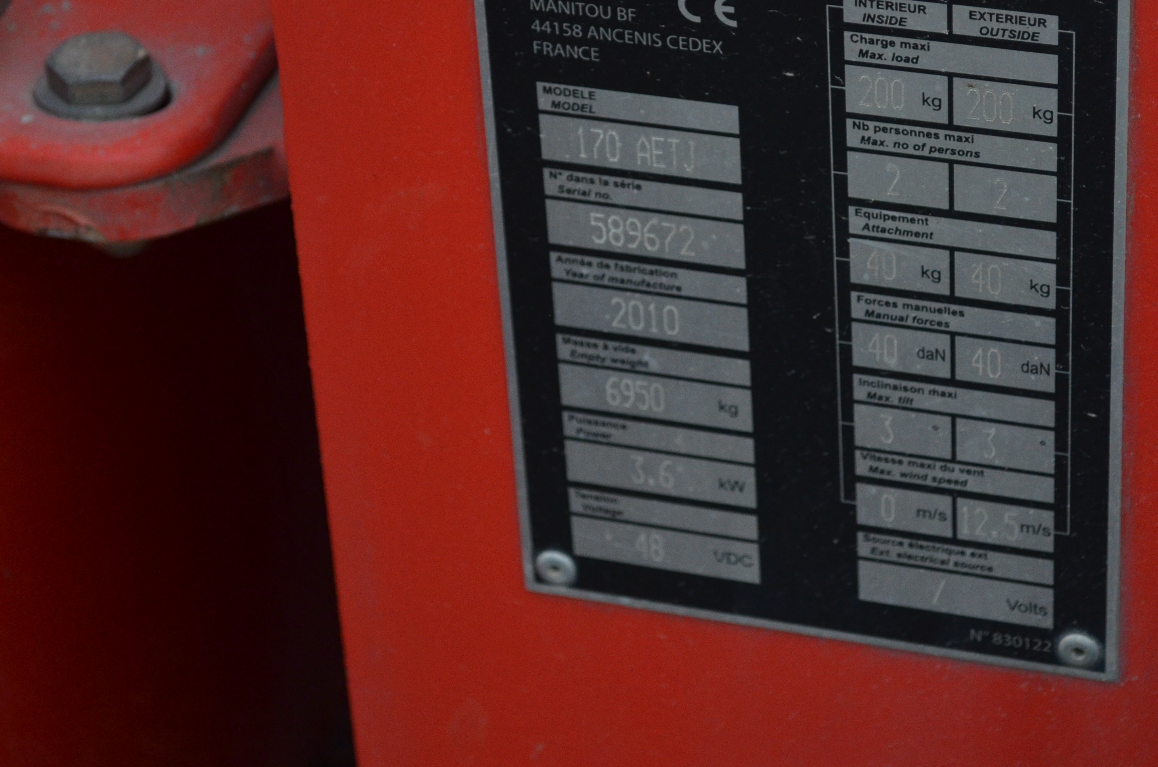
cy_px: 267
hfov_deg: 16.3
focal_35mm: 126
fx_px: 4037
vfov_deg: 10.8
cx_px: 677
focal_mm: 55
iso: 640
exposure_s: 1/400
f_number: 5.6
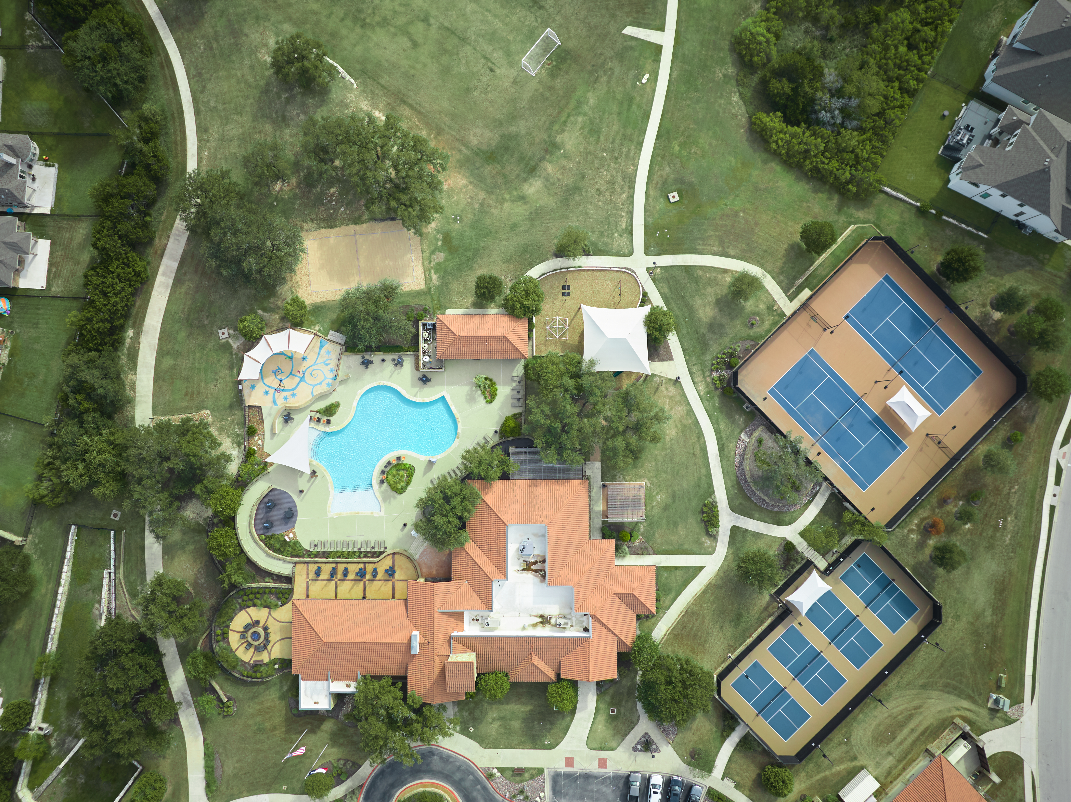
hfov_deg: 71.6
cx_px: 536
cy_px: 401
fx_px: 742
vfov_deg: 56.8
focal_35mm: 24
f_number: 2.8
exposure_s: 1/640
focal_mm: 12.29
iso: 100
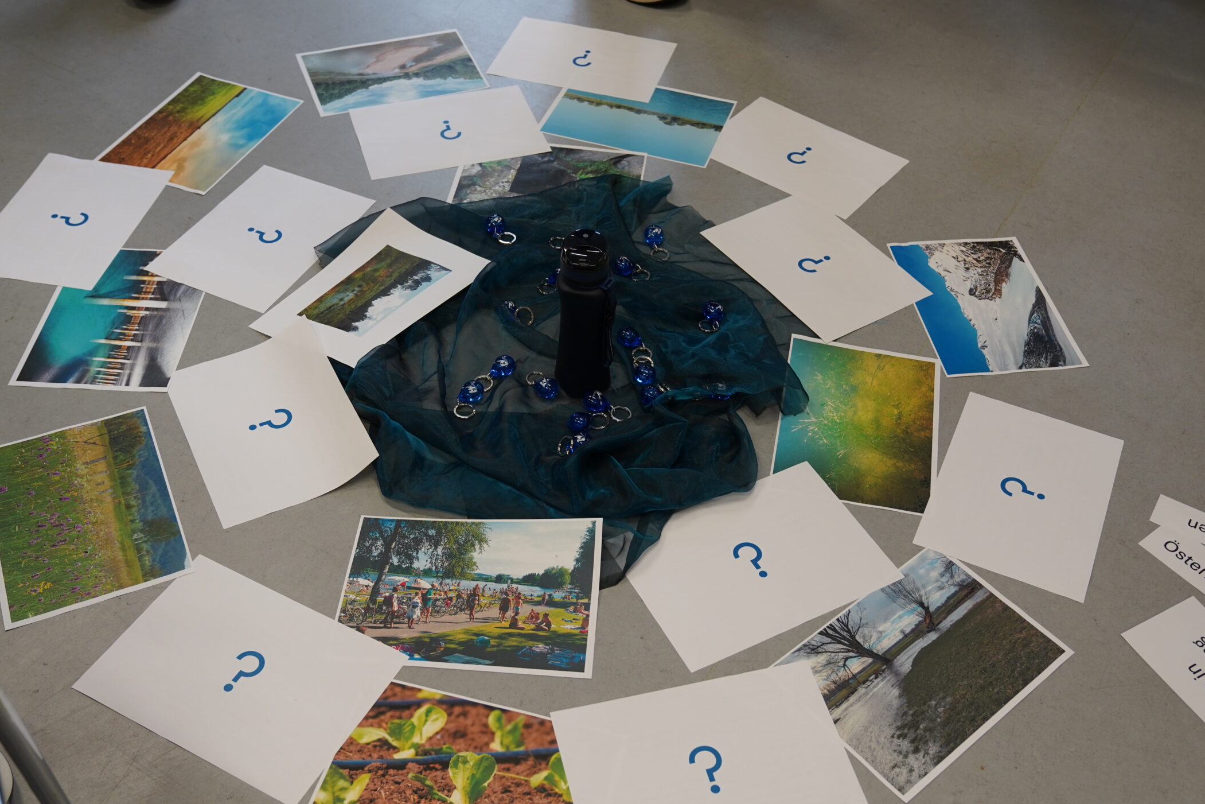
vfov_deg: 34.2
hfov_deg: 49.5
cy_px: 431
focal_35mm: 39
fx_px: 1305
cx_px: 623
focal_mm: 32
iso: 640
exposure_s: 1/160
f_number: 4
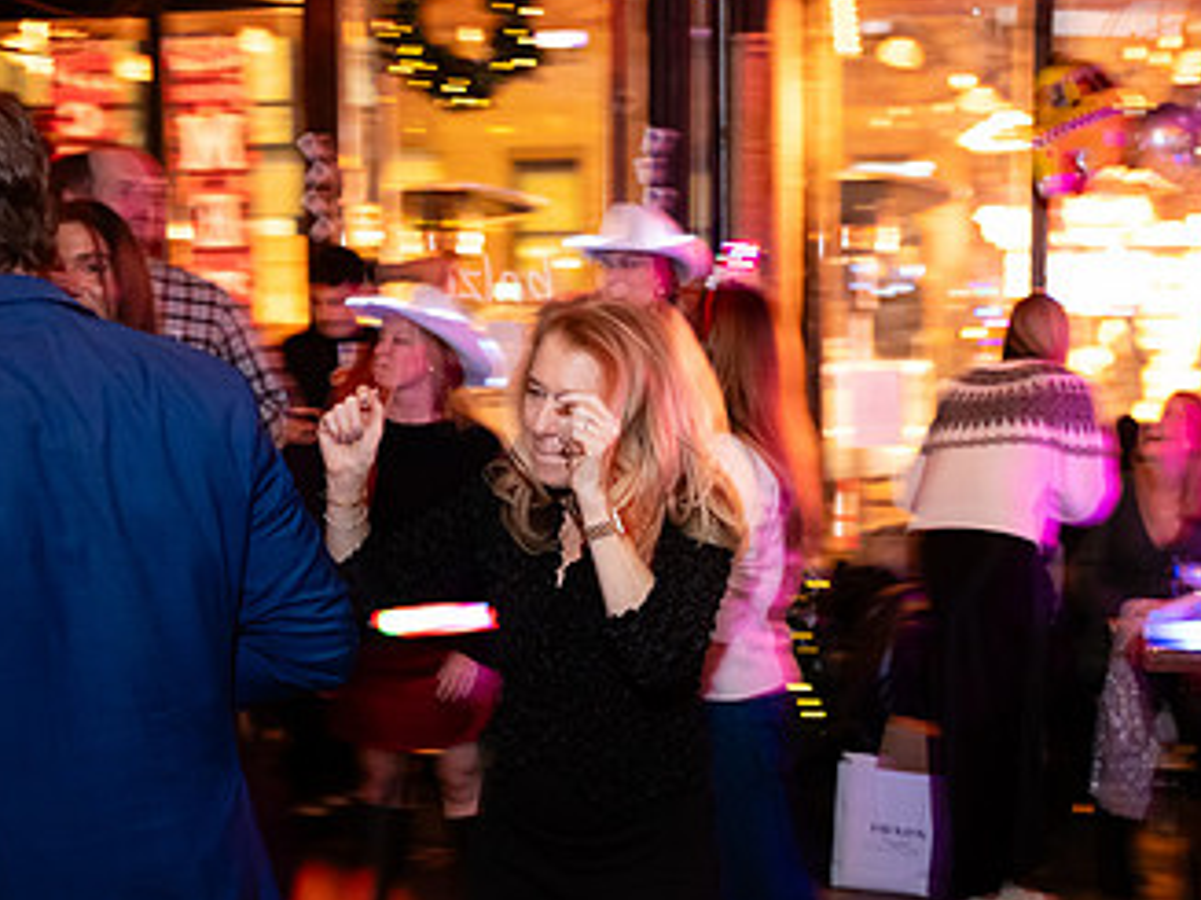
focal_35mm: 49
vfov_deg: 29.6
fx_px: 1699
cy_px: 483
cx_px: 727
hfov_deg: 38.7
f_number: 2.8
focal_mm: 28.5
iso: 3200
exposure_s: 1/15
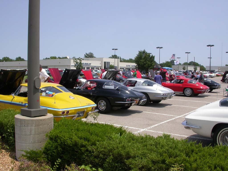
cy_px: 86
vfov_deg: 37.7
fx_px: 250
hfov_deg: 49.0
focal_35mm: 38
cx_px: 114
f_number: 7.5
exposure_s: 1/401
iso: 100
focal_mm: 7.85
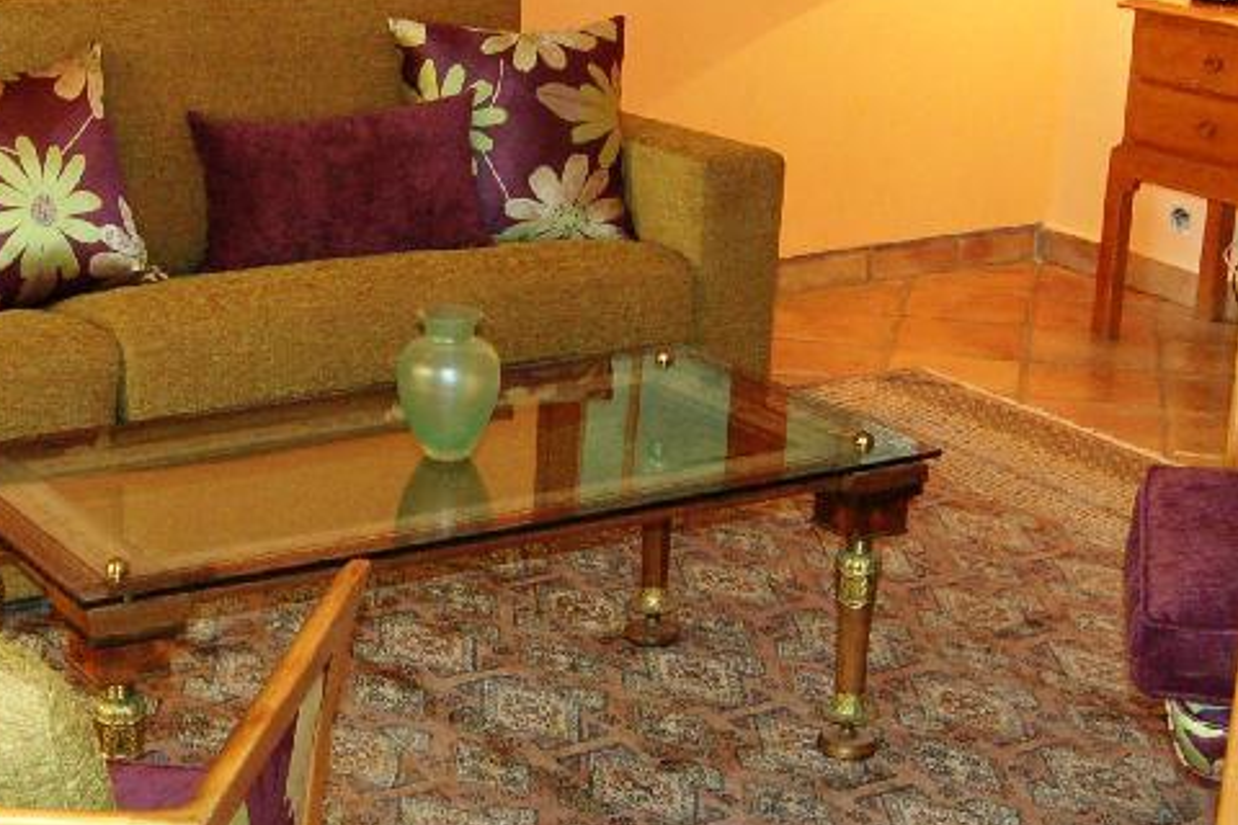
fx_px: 2476
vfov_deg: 18.9
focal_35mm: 72
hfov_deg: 27.8
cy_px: 369
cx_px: 374
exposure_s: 1/60
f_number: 5
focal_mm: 18
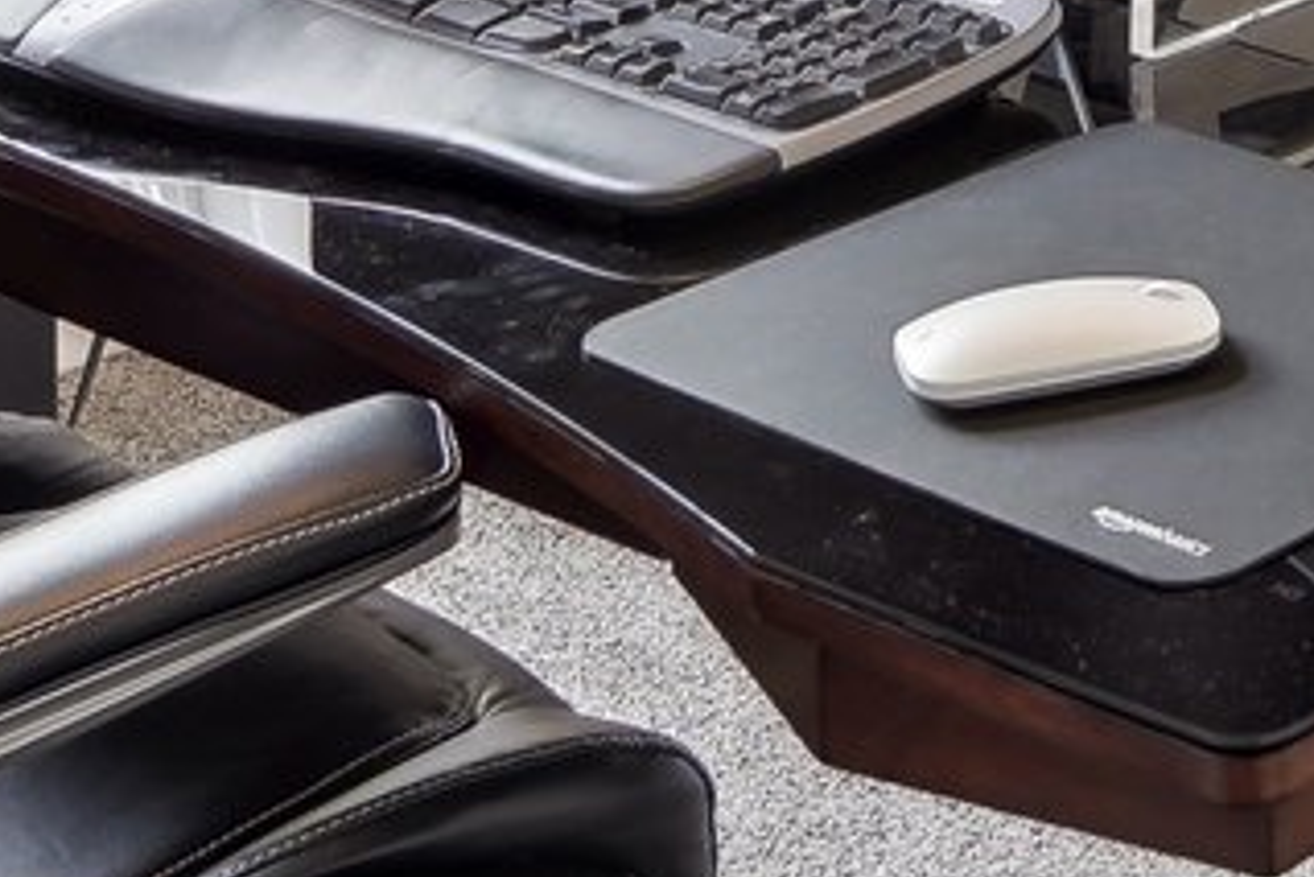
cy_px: -1591
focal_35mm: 109
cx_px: 2018
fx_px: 3980
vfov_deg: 10.0
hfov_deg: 16.9
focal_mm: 17
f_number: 8
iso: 400
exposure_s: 1/4
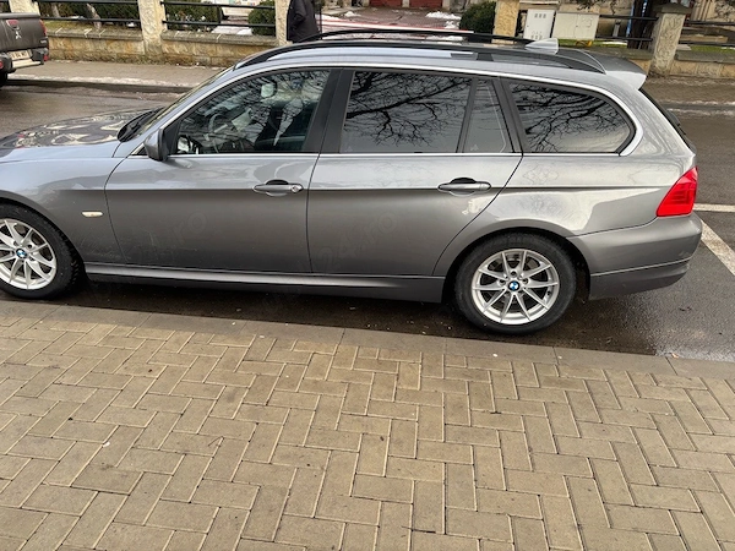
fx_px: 552
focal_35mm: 26
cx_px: 368
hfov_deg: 67.3
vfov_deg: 53.1
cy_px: 276
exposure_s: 1/121
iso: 80
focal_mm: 5.96
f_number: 1.6
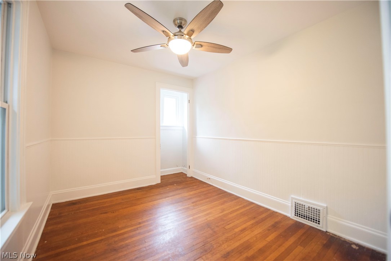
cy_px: 130
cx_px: 196
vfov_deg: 81.2
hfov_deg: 104.2
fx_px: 152
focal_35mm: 14
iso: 1250
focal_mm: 14
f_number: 3.5
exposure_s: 1/100
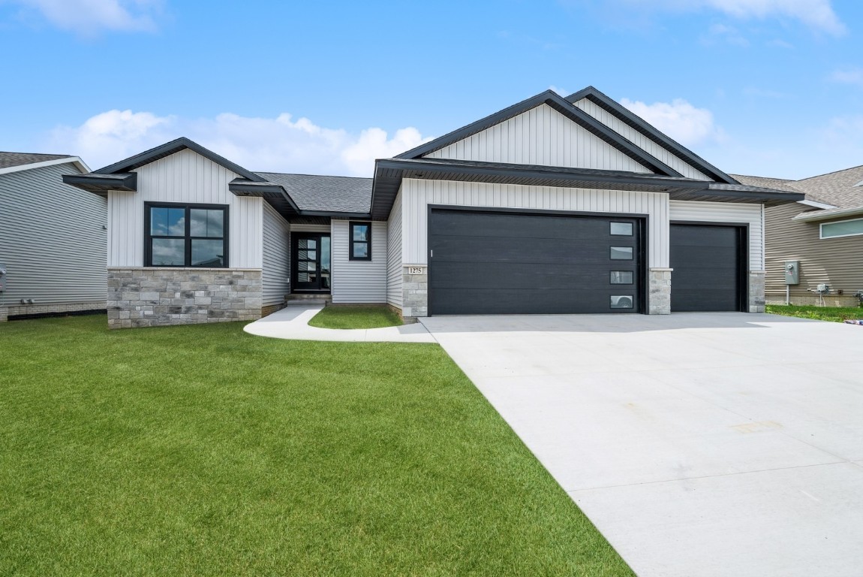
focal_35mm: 16
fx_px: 384
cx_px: 432
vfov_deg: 73.8
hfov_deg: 96.7
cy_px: 288
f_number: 8
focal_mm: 16
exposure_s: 1/320
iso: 200
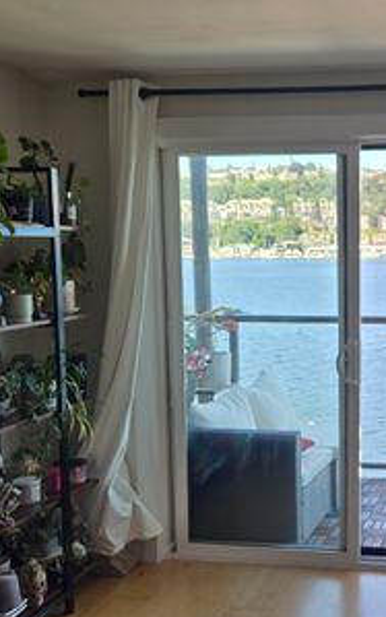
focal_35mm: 49
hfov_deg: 24.9
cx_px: 403
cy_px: 347
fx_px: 824
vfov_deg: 41.0
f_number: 1.8
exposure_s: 1/180
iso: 40
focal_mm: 5.4
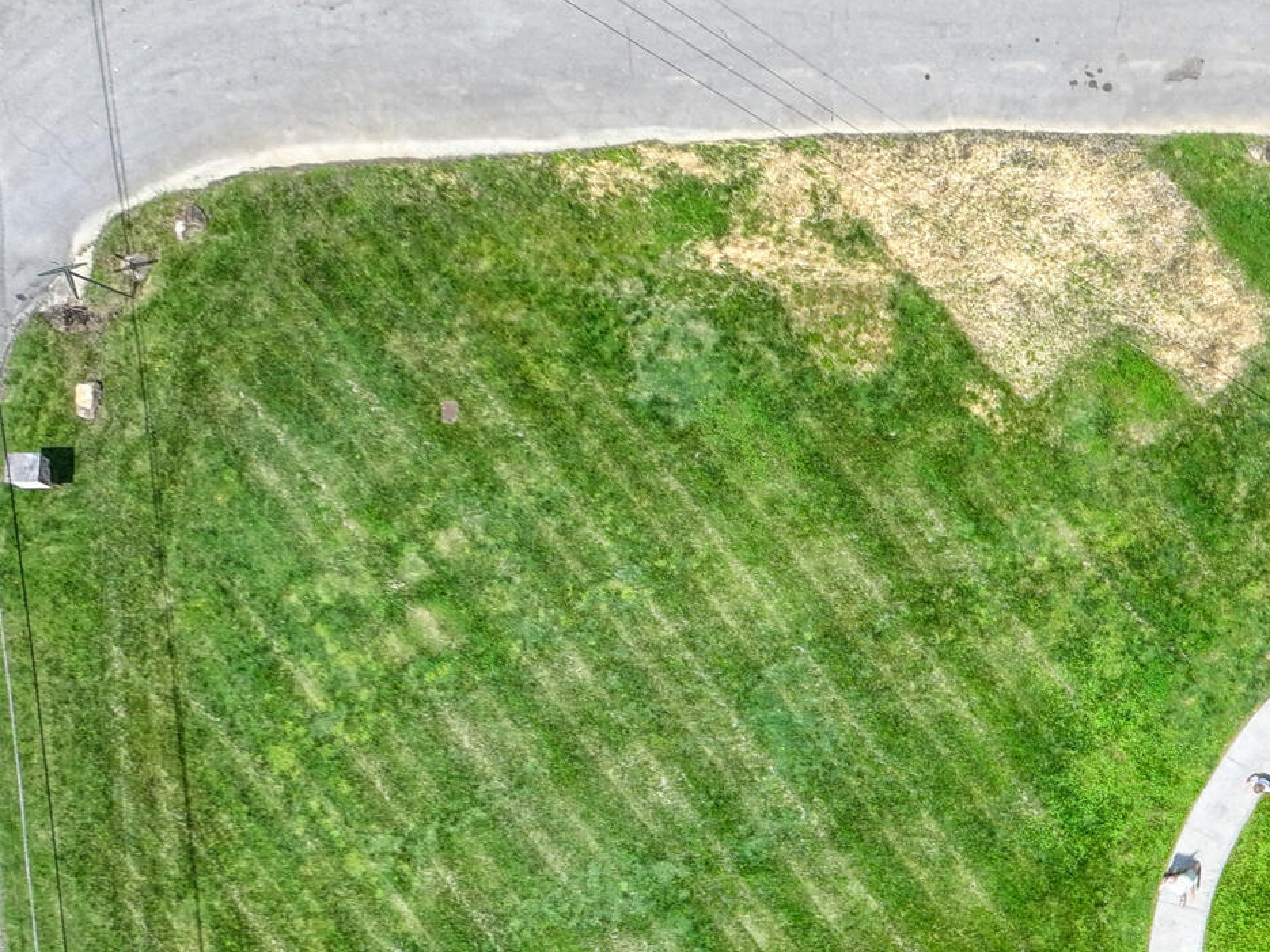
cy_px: 1171
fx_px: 2825
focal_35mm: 77
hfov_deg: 22.0
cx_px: 1777
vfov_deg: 18.1
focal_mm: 12.3
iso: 100
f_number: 2.8
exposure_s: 1/640
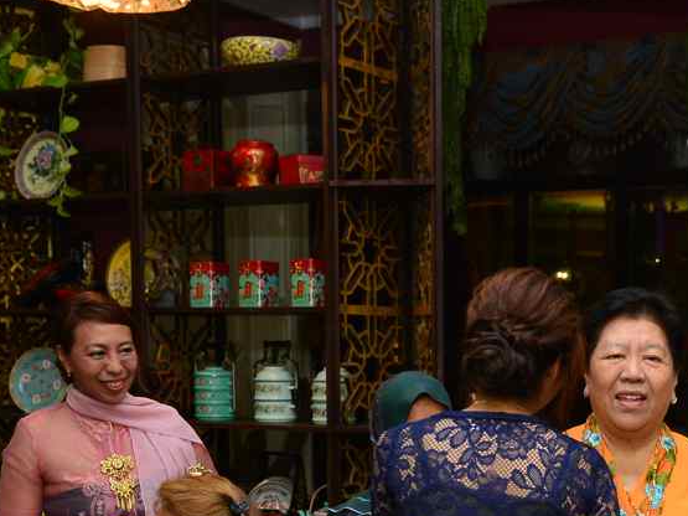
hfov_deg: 26.7
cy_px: 482
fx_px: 1411
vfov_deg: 20.2
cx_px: 586
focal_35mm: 71
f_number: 3.5
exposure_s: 1/125
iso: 1000
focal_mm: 32
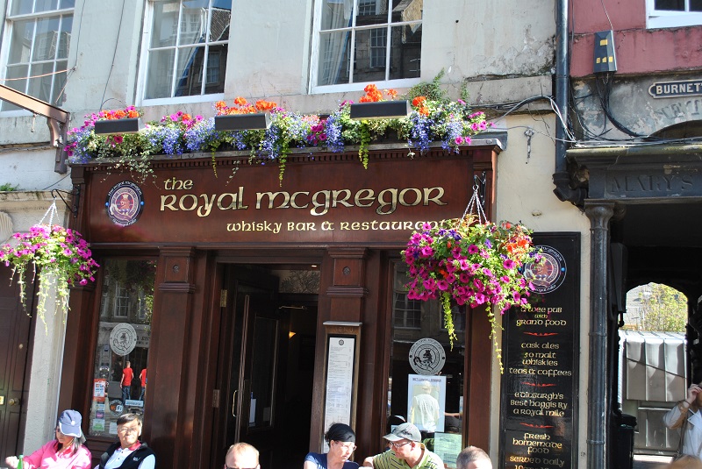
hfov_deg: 49.5
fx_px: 761
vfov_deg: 34.3
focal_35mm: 39
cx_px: 351
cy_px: 234
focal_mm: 26
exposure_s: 1/125
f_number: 5.6
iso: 200
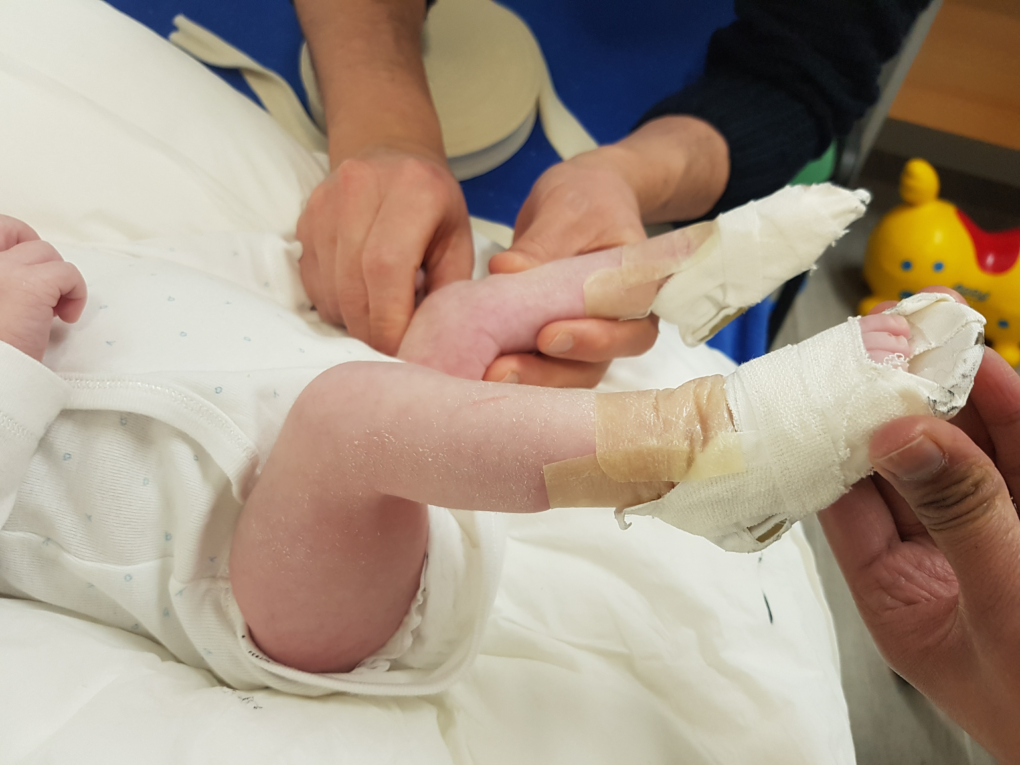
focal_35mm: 26
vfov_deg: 53.1
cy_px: 382
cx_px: 510
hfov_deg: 67.3
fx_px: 766
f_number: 1.7
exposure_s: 1/50
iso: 160
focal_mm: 4.2
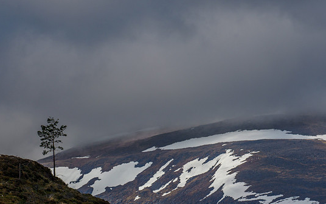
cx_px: 167
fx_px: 6121
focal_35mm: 689
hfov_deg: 3.1
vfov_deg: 1.9
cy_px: 115
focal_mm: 300
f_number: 5
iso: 200
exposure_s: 1/3200
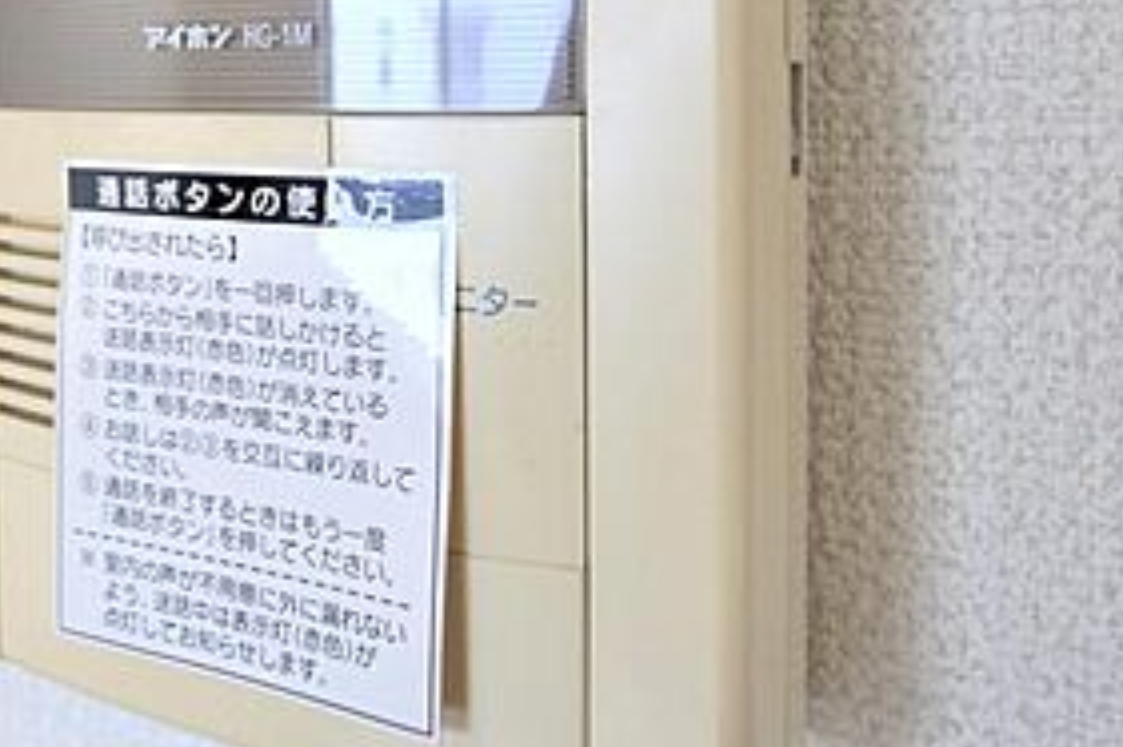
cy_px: 64
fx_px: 1278
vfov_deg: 31.0
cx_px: 312
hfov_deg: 46.1
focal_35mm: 41
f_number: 4
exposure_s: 1/30
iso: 125
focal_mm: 12
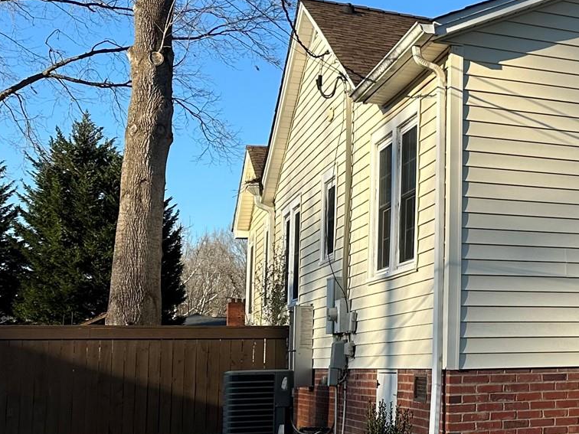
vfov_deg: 22.6
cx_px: 753
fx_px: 1087
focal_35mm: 65
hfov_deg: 25.6
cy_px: 237
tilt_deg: +6.2
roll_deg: +0.7
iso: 80
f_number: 1.78
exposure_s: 1/2469
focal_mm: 6.86
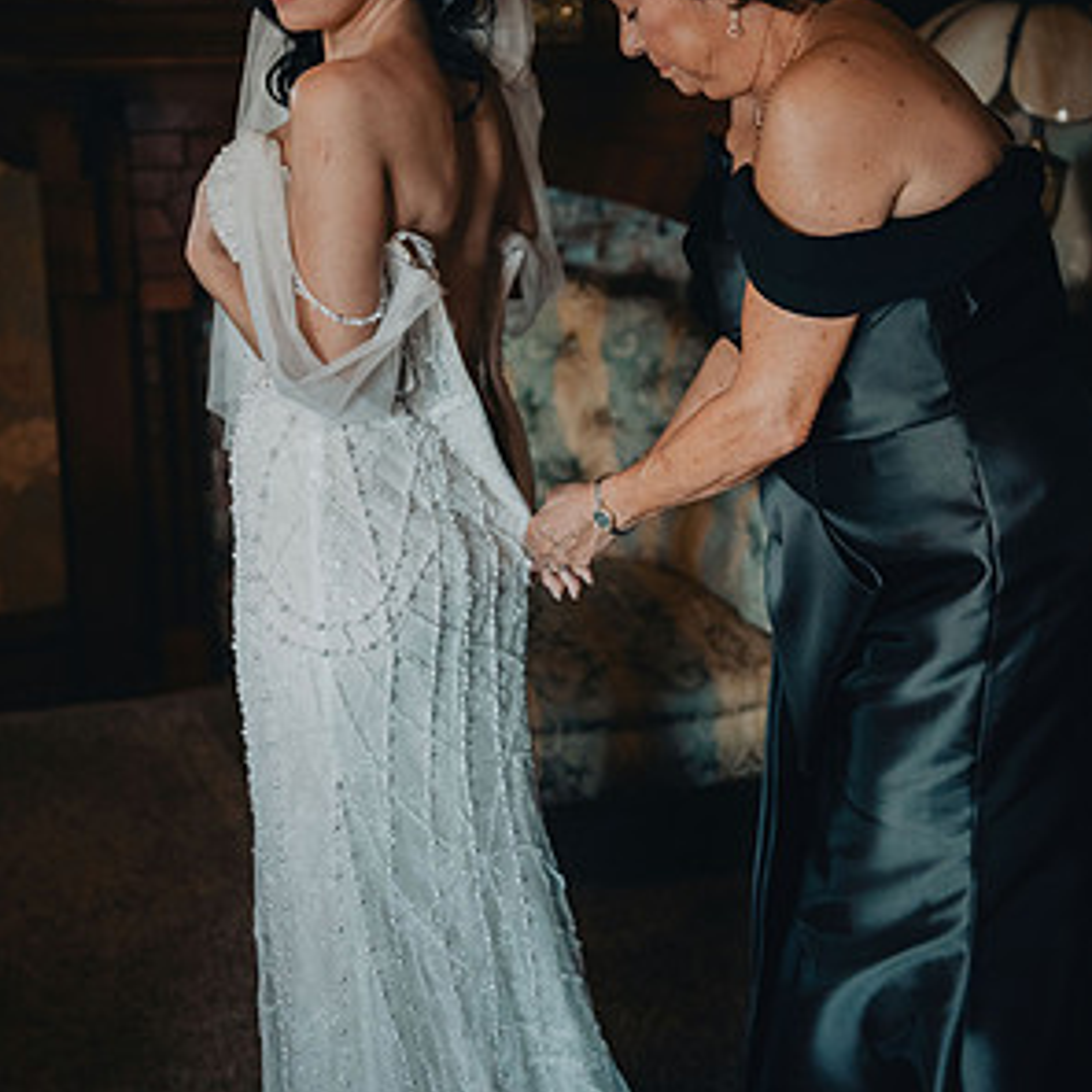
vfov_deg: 27.6
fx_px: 2213
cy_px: 391
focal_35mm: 62
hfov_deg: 27.7
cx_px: 550
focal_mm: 48
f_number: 2.8
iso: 2000
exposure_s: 1/640
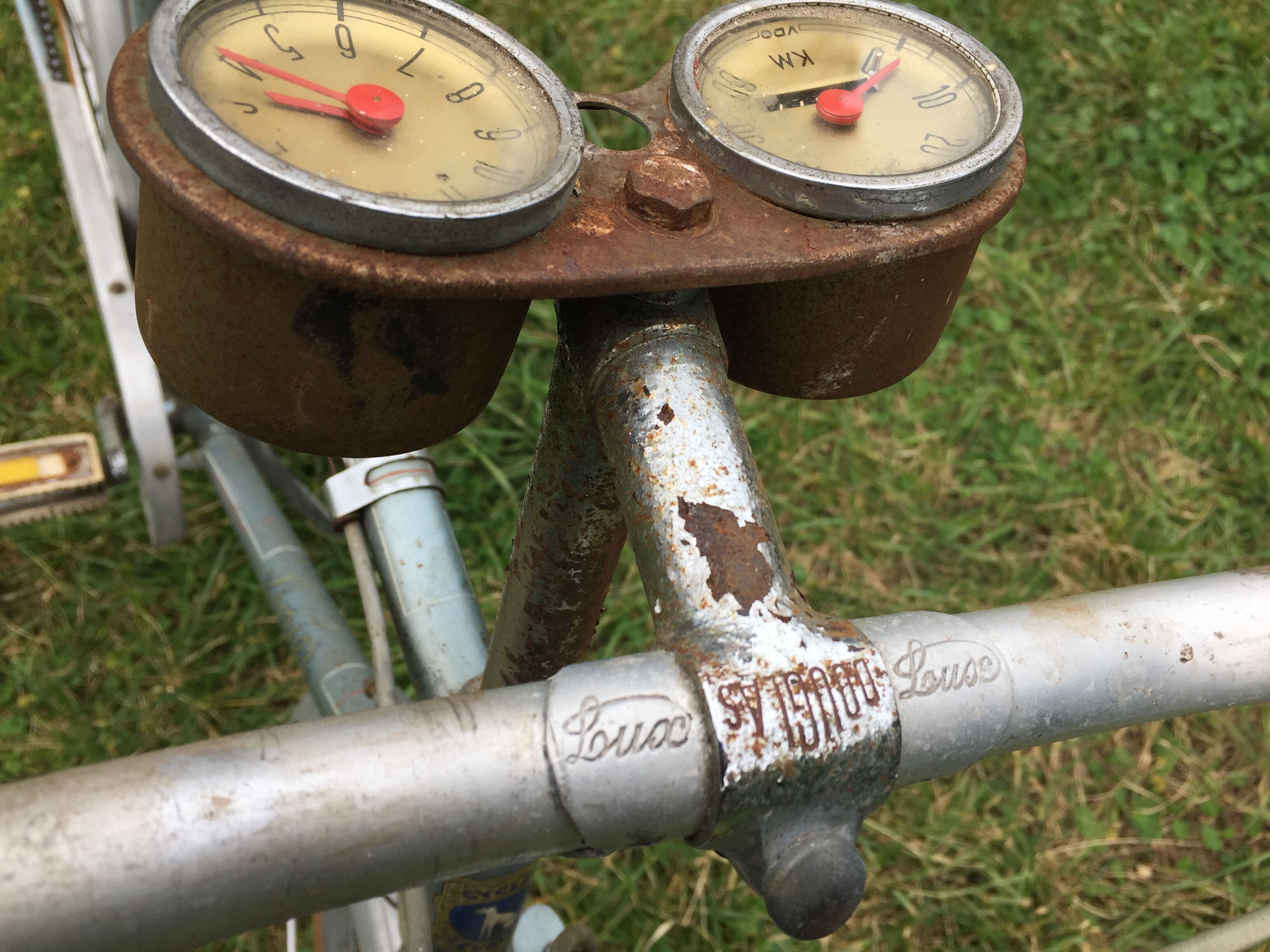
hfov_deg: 61.7
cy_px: 476
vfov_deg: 48.2
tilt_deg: -62.9
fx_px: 1064
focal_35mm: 29
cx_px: 635
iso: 32
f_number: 2.2
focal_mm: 4.15
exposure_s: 1/332
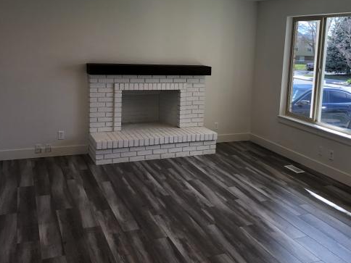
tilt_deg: -7.5
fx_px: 375
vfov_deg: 38.3
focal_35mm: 37
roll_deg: -2.0
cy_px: 93
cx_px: 189
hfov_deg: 50.1
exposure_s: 1/120
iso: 32
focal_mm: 4
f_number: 1.8
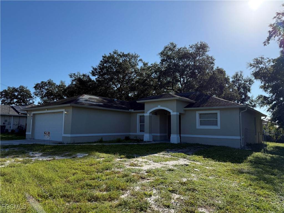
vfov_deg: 56.8
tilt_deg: +6.2
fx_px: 197
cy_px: 106
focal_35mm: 24
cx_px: 142
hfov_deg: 71.6
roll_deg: +0.2
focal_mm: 6.76
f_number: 1.78
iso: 125
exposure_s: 1/6711
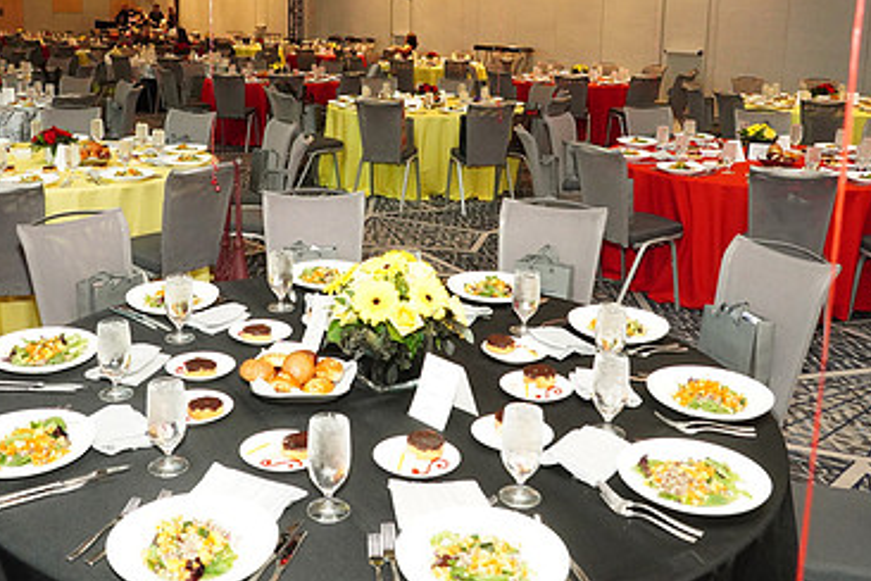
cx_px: 374
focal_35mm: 38
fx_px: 919
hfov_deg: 50.5
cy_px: 168
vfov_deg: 34.5
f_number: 5.6
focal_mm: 24
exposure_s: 1/100
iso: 10000
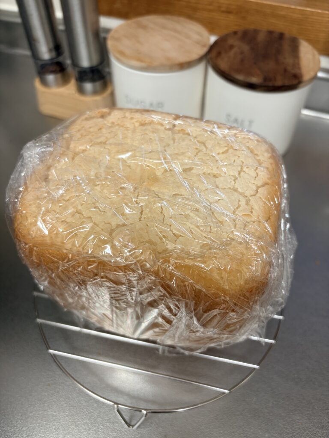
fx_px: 329
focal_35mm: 26
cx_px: 164
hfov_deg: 53.1
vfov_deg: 67.3
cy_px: 219
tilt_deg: -52.8
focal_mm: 5.96
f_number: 1.6
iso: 125
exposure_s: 1/60
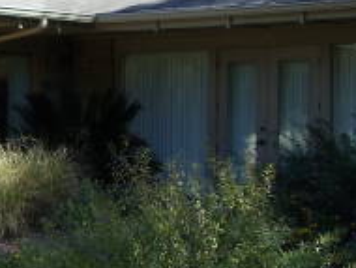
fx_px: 1524
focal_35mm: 148
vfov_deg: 10.0
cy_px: 88
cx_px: -129
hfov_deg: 12.8
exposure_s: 1/400
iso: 100
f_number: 3.5
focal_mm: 6
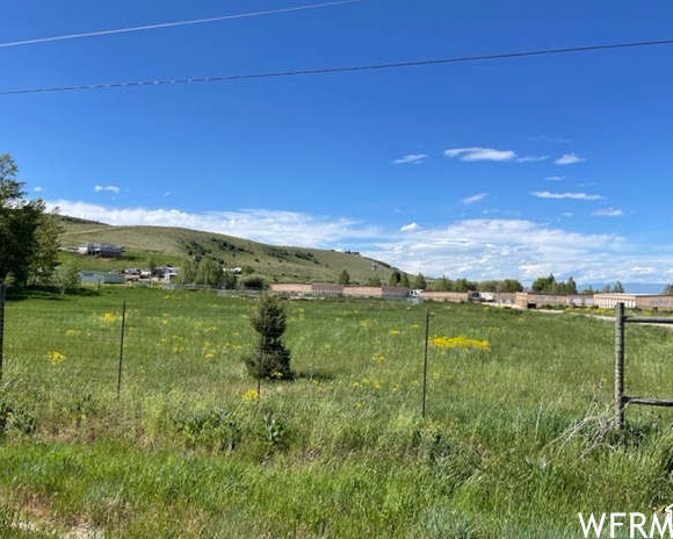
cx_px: 342
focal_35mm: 28
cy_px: 261
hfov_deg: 62.2
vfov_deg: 51.5
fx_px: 558
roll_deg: -1.3
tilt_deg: +3.1
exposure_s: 1/3731
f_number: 1.6
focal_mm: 4.2
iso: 32
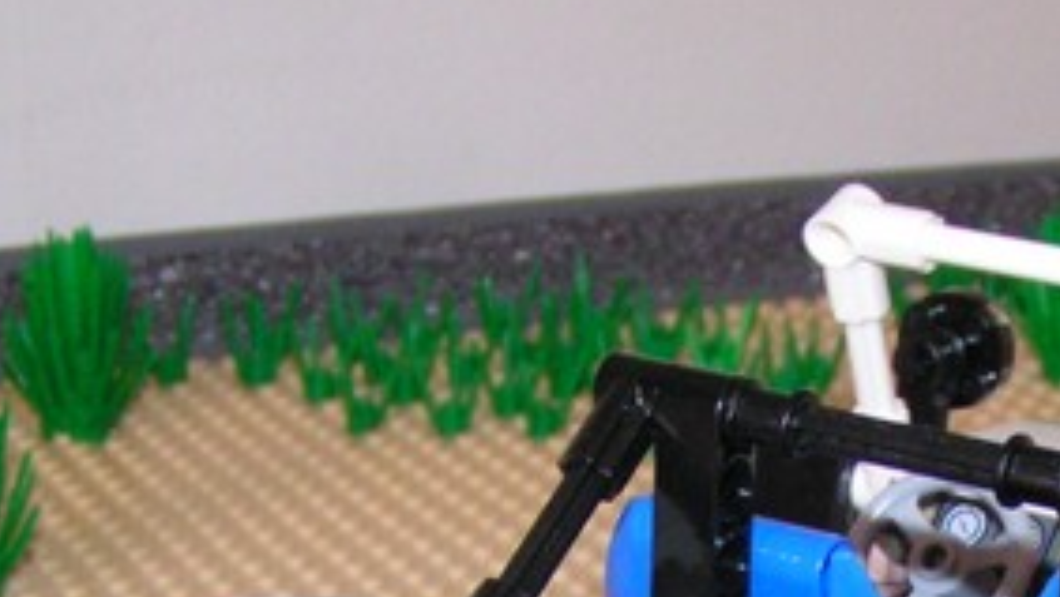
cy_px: 819
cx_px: 895
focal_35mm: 94
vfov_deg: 12.4
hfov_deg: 22.3
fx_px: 2644
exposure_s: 1/40
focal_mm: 5.8
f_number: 2.8
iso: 200
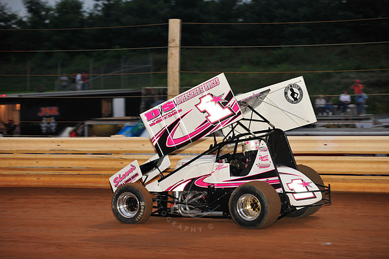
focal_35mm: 170
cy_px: 130
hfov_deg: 12.1
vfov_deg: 8.1
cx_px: 194
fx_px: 1836
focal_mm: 170
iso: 1000
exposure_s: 1/320
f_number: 6.3
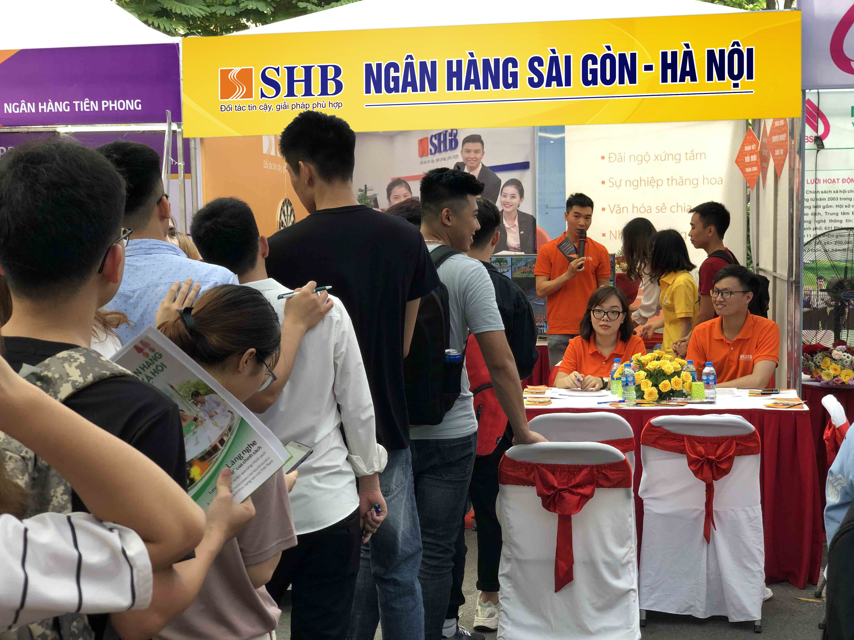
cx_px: 427
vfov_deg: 28.0
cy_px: 320
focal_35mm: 52
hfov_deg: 36.8
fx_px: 1283
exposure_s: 1/50
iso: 16
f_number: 2.4
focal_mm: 6
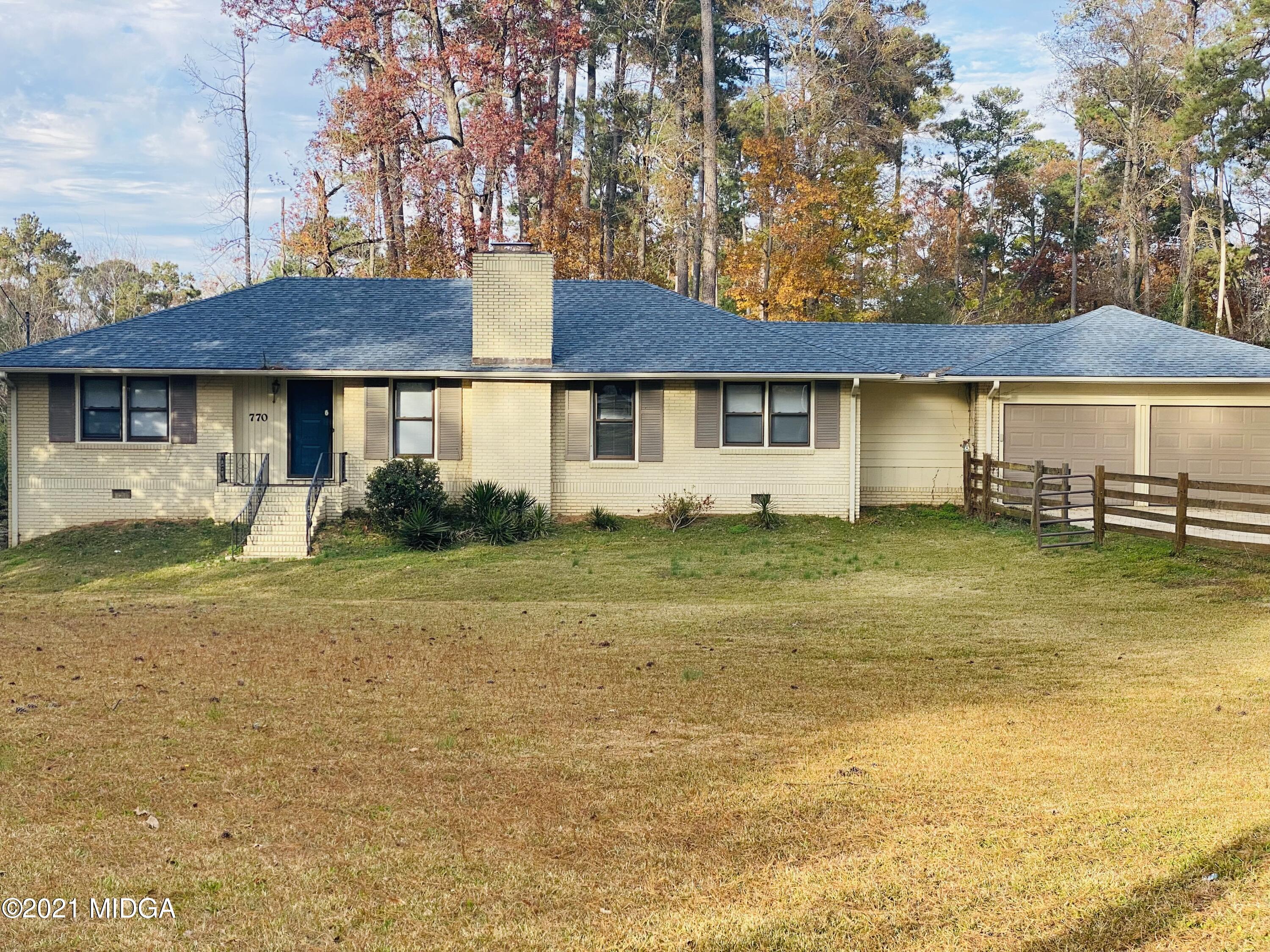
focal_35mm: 52
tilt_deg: -2.1
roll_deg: -0.4
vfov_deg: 28.0
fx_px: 1908
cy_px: 476
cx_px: 635
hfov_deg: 36.8
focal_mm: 6
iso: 20
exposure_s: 1/470
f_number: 2
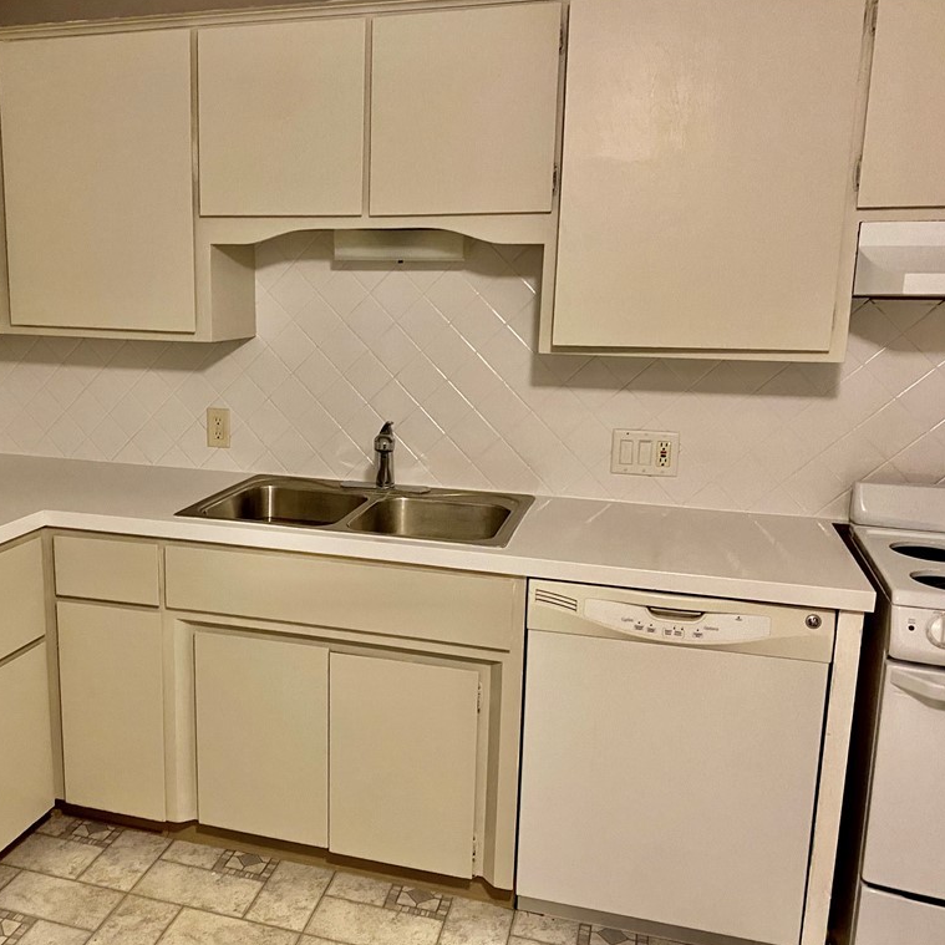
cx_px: 342
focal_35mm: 31
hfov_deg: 51.9
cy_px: 471
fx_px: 957
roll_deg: -0.5
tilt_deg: -12.1
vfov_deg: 52.5
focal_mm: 4.25
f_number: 1.8
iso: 320
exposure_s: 1/40
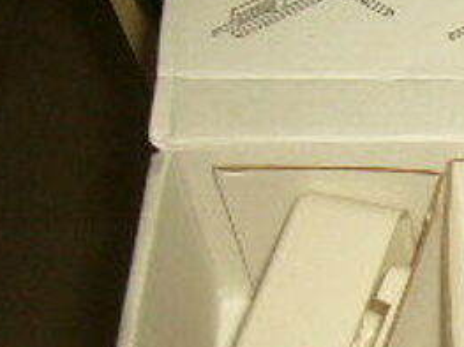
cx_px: 799
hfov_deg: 13.5
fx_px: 1782
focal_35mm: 133
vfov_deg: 11.1
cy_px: 329
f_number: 2.8
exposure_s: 1/60
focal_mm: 5.8
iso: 100
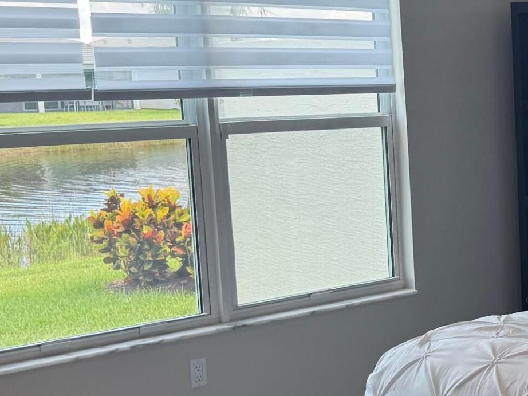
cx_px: 639
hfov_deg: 23.7
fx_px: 1144
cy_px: 232
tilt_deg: -8.0
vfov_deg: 19.6
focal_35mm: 75
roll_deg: +0.7
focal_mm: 6.76
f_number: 1.78
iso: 100
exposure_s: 1/229
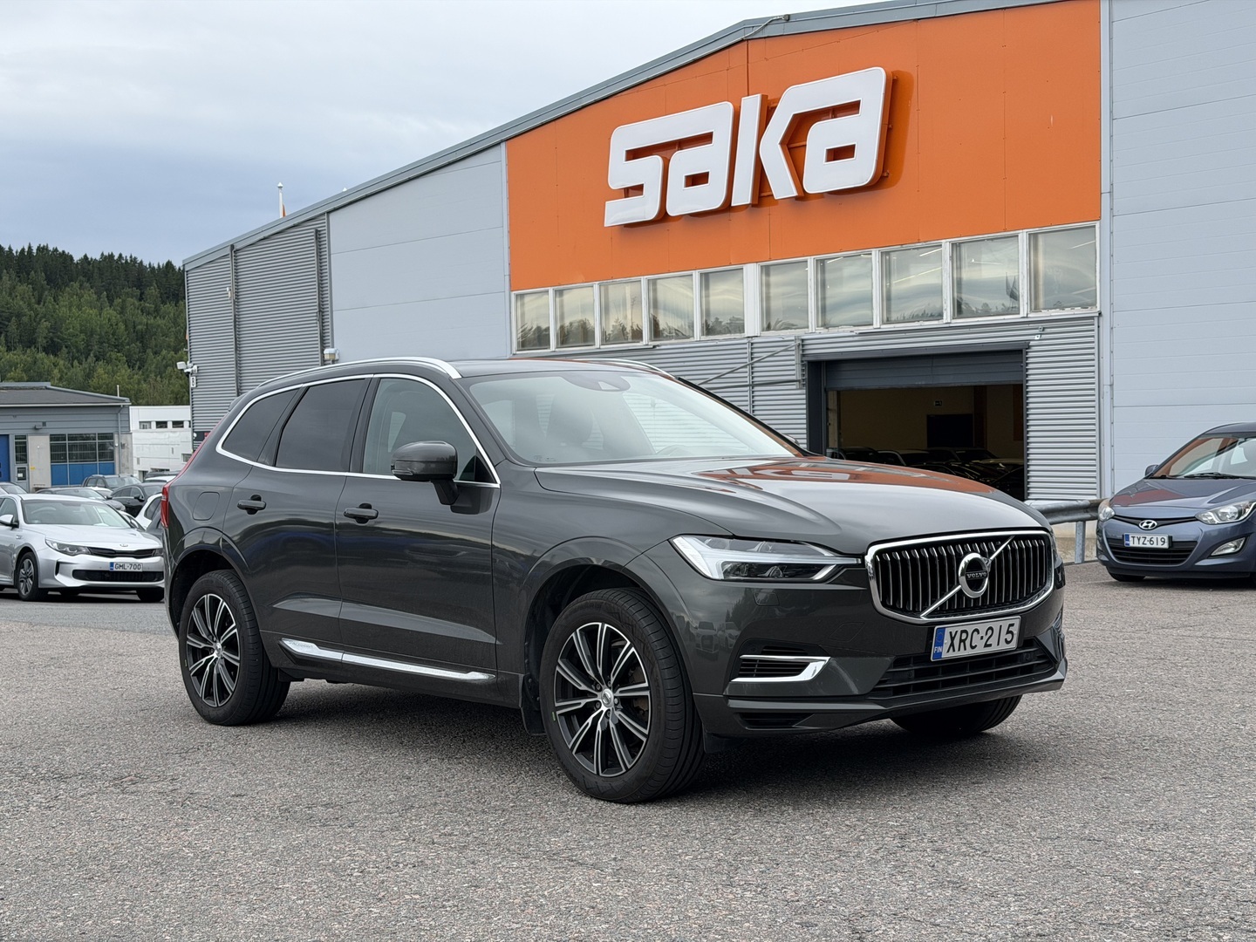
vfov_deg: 30.3
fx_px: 1742
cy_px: 471
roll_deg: +0.6
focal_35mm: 48
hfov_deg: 39.7
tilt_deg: -2.2
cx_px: 628
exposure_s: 1/1285
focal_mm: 6.76
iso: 64
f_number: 1.78
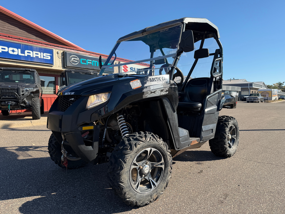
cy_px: 107
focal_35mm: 24
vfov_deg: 56.8
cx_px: 142
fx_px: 198
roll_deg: +0.9
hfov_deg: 71.6
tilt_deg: -1.0
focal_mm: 6.76
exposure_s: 1/2445
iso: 80
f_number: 1.78
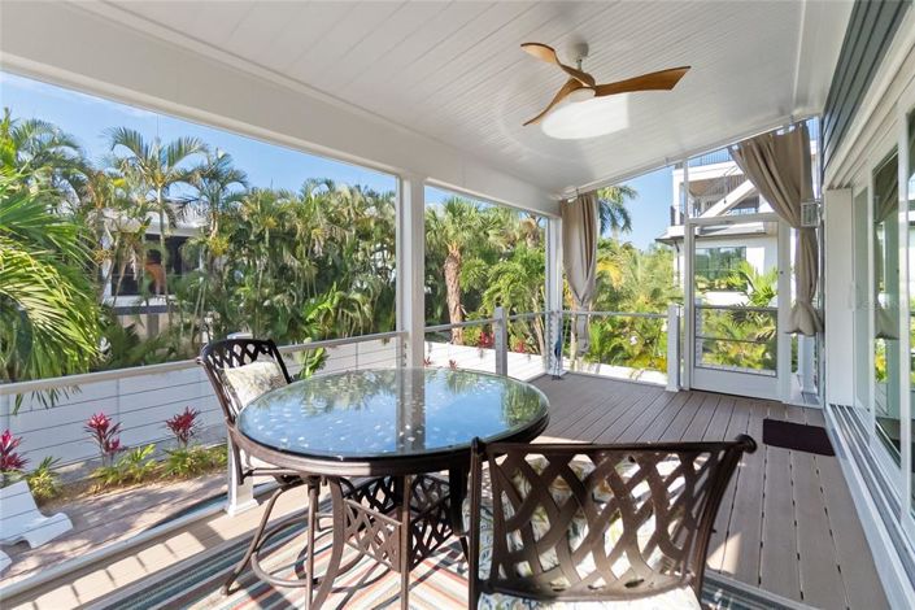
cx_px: 458
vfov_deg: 77.3
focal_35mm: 15
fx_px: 381
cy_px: 305
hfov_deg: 100.4
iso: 1600
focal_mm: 10
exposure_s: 1/4000
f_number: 4
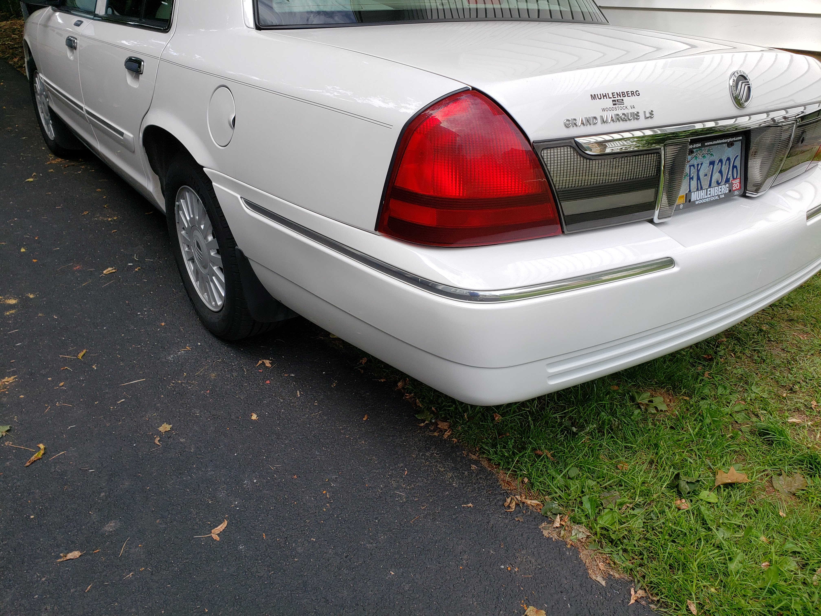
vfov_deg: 53.1
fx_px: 617
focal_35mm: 26
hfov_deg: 67.3
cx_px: 410
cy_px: 308
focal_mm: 4.3
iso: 50
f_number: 2.4
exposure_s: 1/594
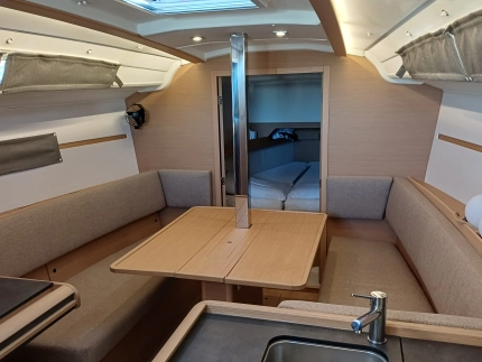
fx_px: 446
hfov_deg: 56.8
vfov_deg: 44.2
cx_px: 240
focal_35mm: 32
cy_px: 191
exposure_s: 1/50
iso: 200
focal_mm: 4.65
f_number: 1.8
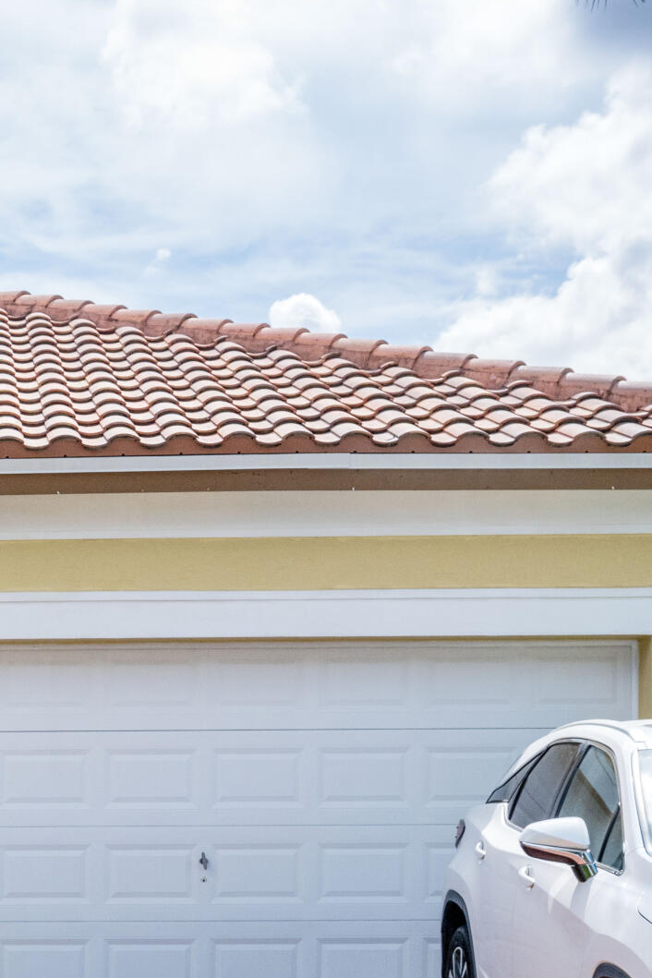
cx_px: -440
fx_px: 1847
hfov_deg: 17.2
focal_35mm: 68
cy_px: 706
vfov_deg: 29.3
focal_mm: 24
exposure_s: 1/800
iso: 400
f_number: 8
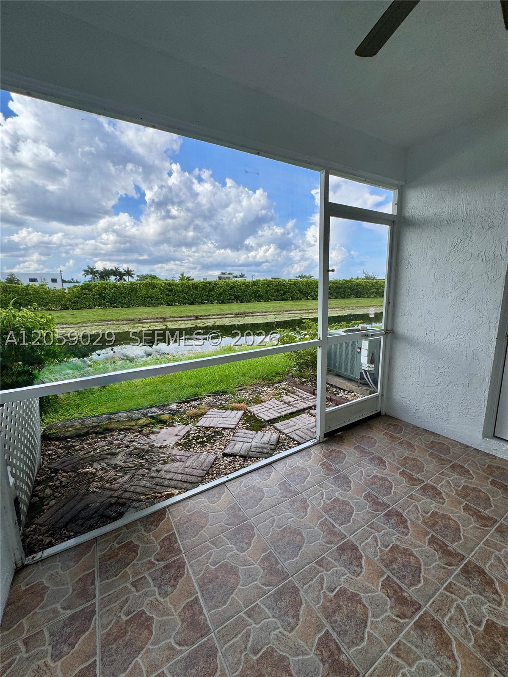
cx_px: 254
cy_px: 338
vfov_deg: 102.1
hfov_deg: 85.7
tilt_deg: -10.0
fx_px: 274
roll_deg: +3.1
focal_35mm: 14
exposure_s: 1/921
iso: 40
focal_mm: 2.22
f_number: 2.2
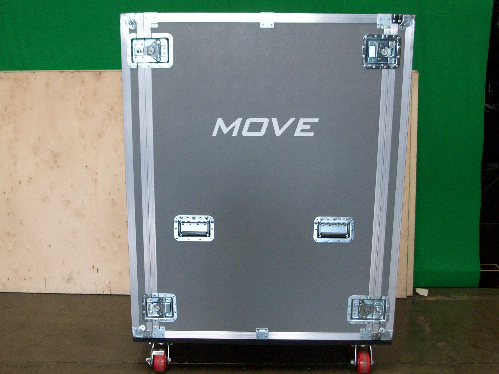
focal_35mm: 42
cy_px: 187
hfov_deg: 44.8
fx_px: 605
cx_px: 250
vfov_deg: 34.3
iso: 160
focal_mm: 7.1
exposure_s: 1/68.6
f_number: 3.2
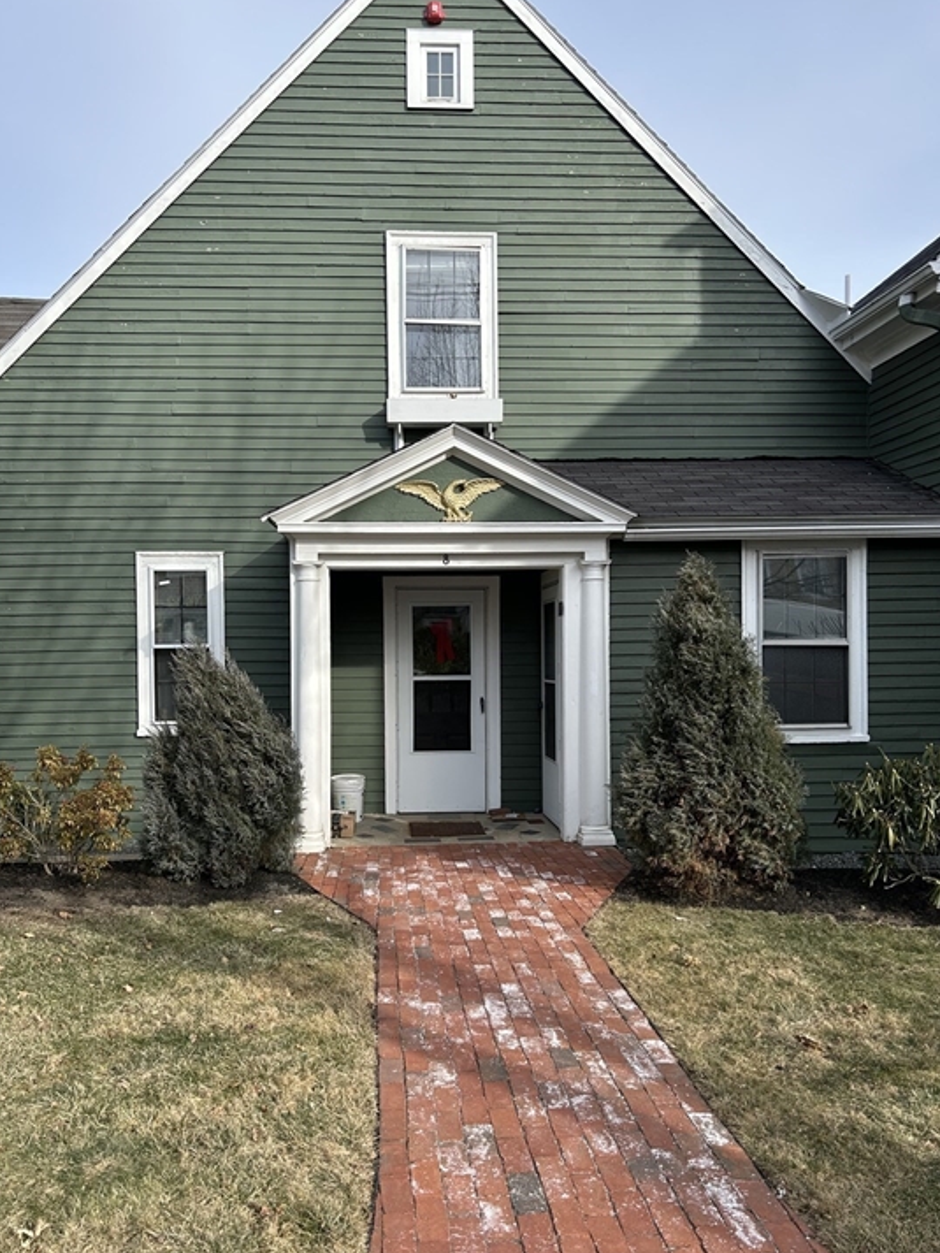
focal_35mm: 28
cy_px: 666
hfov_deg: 49.7
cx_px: 448
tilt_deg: -2.7
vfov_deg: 63.4
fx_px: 1013
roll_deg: +1.3
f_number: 1.5
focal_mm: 5.7
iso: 50
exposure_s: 1/1511
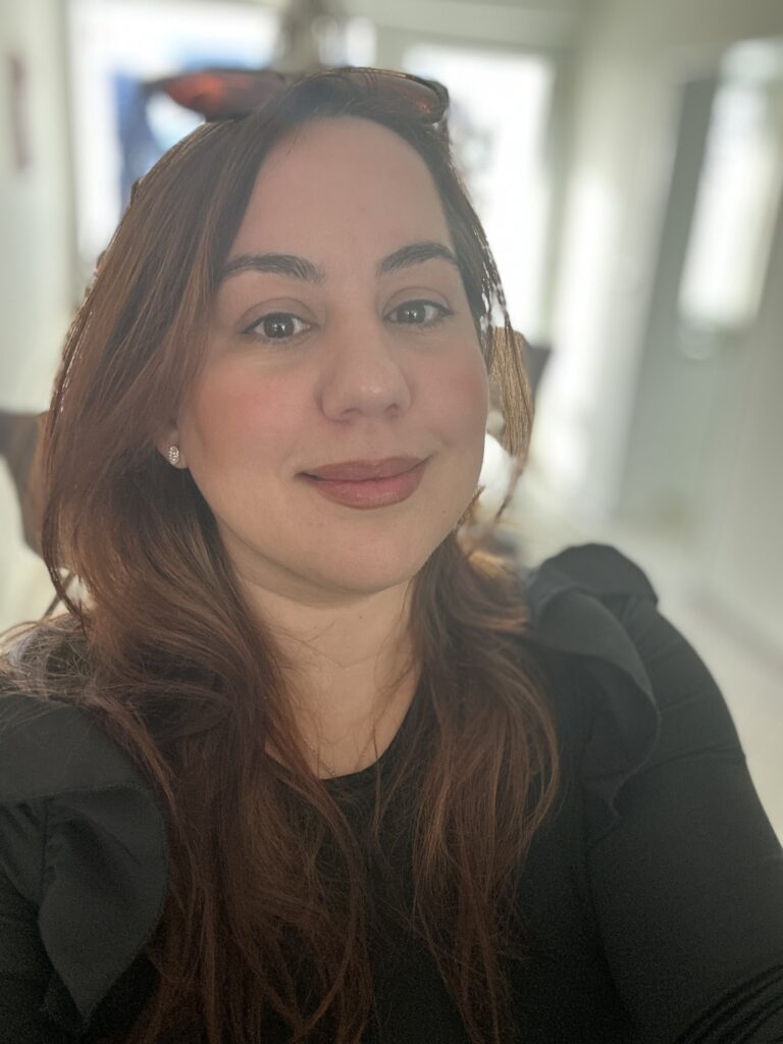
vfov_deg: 60.0
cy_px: 522
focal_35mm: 30
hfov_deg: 46.8
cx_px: 392
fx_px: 905
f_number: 1.9
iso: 80
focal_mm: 2.69
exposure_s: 1/61
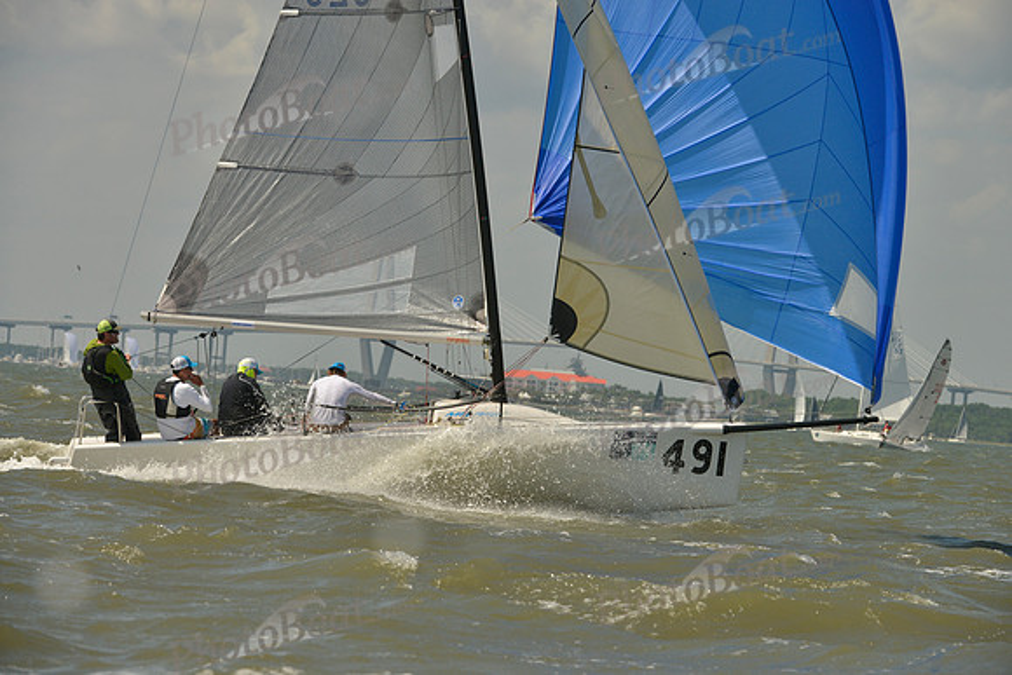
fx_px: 5623
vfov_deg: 6.9
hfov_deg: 10.3
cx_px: 506
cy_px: 338
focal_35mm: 200
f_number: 9
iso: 280
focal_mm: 200
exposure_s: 1/1600
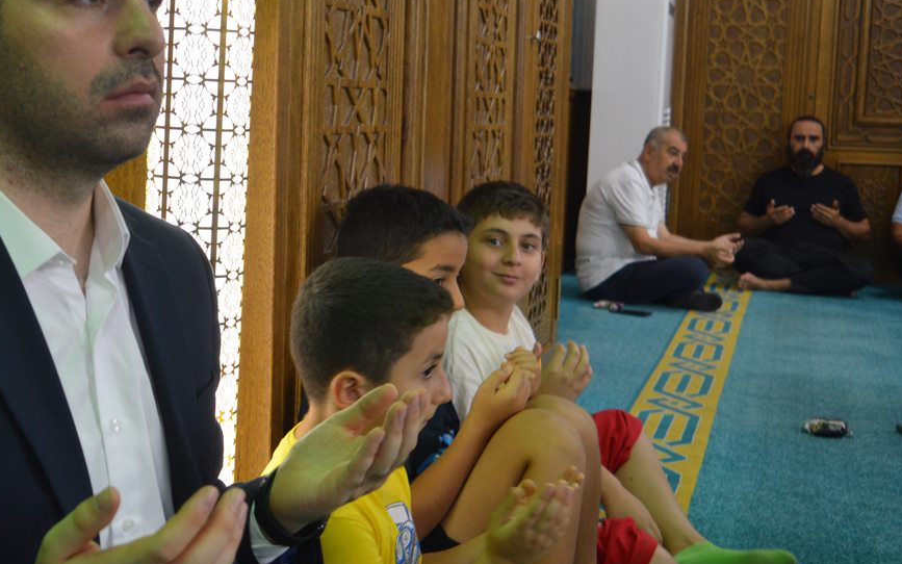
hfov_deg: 37.2
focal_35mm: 53
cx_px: 220
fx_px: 1303
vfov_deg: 24.4
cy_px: 261
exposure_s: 1/30
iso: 400
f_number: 3.8
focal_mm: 22
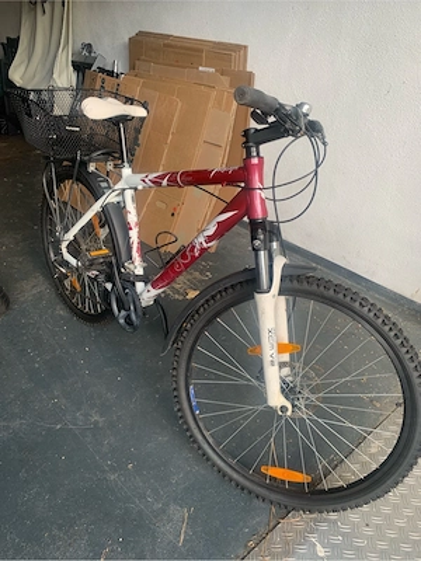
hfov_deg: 53.1
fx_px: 422
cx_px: 210
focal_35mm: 26
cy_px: 280
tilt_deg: -31.5
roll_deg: +0.4
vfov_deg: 67.3
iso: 25
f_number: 1.8
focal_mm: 4.25
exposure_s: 1/121
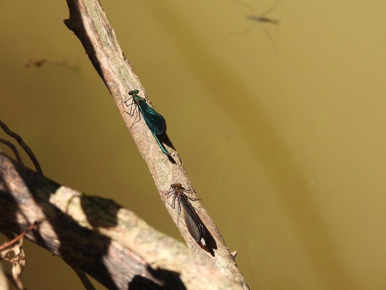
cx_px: 193
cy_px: 145
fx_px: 5019
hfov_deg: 4.4
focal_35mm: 450
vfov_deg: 3.3
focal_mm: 80.3
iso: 125
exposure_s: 1/250
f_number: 5
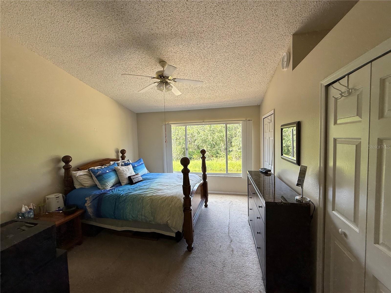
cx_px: 196
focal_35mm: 14
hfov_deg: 102.1
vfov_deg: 85.7
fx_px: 158
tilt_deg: -1.9
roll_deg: +0.5
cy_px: 146
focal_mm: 2.22
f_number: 2.2
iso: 40
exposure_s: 1/101
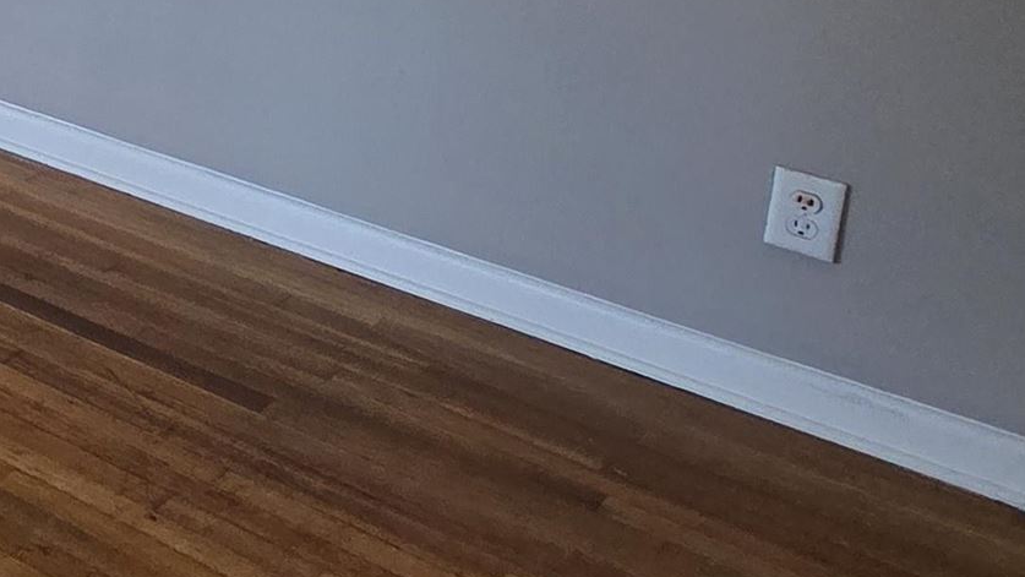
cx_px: -707
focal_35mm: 52
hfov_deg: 24.2
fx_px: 1413
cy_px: -289
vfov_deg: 19.9
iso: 160
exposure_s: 1/120
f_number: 2.2
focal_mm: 2.2
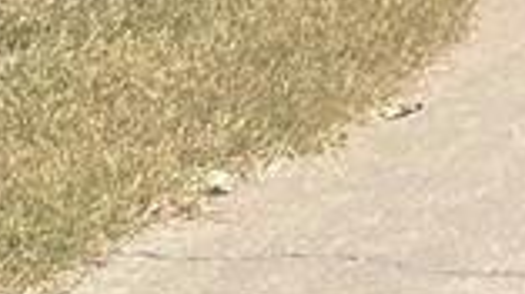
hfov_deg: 10.1
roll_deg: -1.1
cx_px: 1284
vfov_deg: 5.5
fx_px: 2573
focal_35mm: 185
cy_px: -972
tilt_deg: +9.9
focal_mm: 5.7
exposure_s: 1/2994
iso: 50
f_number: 1.5
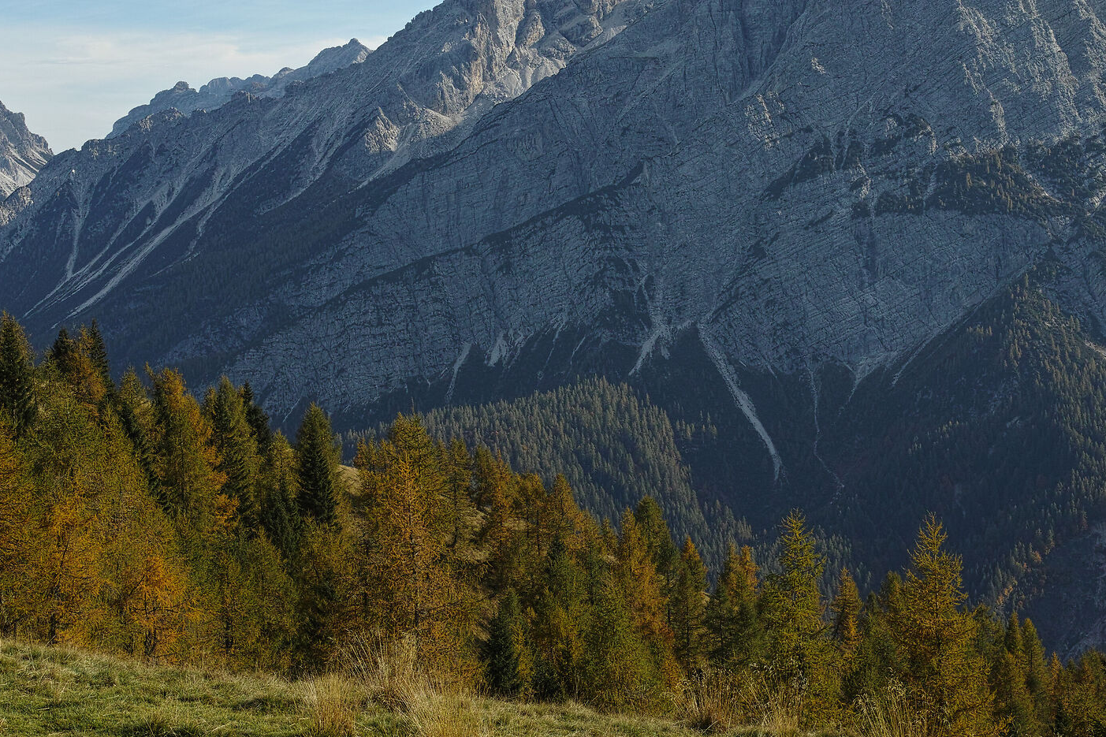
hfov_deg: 26.3
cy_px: 202
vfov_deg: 17.6
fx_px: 2365
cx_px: 433
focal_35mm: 77
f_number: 8
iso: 100
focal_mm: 30
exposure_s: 1/200
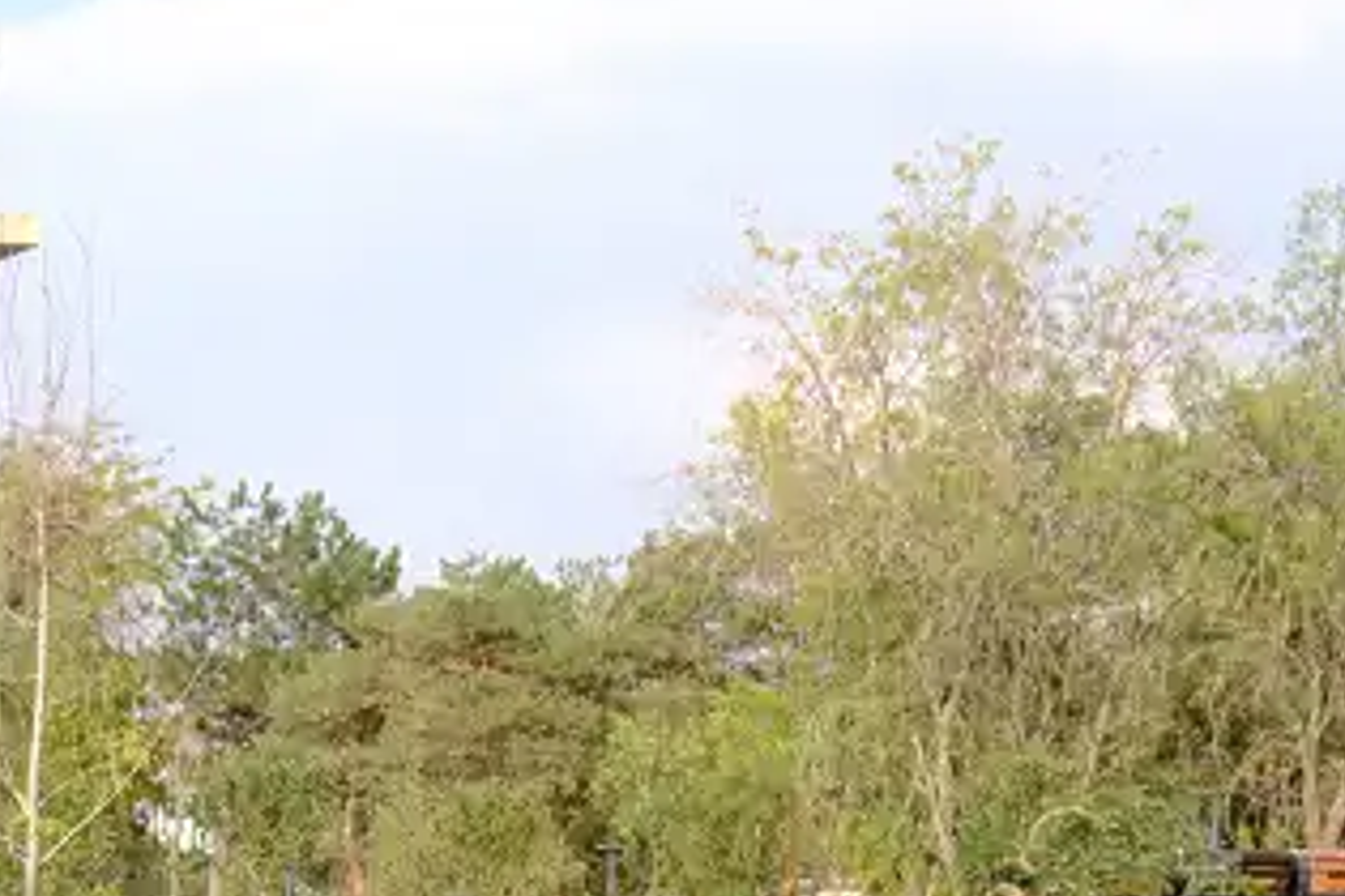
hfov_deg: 15.1
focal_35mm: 130
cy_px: 1813
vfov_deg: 9.8
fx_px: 4857
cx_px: -376
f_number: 4
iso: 320
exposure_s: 1/800
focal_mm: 20.2
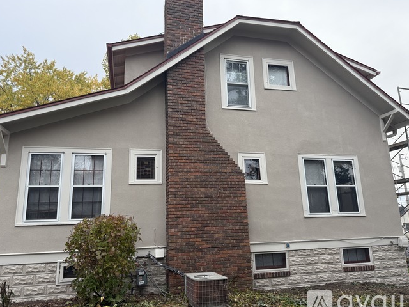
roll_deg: +1.8
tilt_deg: +12.4
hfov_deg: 69.4
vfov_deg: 54.9
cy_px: 156
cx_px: 197
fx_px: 295
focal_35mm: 25
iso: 125
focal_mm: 6.76
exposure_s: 1/197
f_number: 1.78
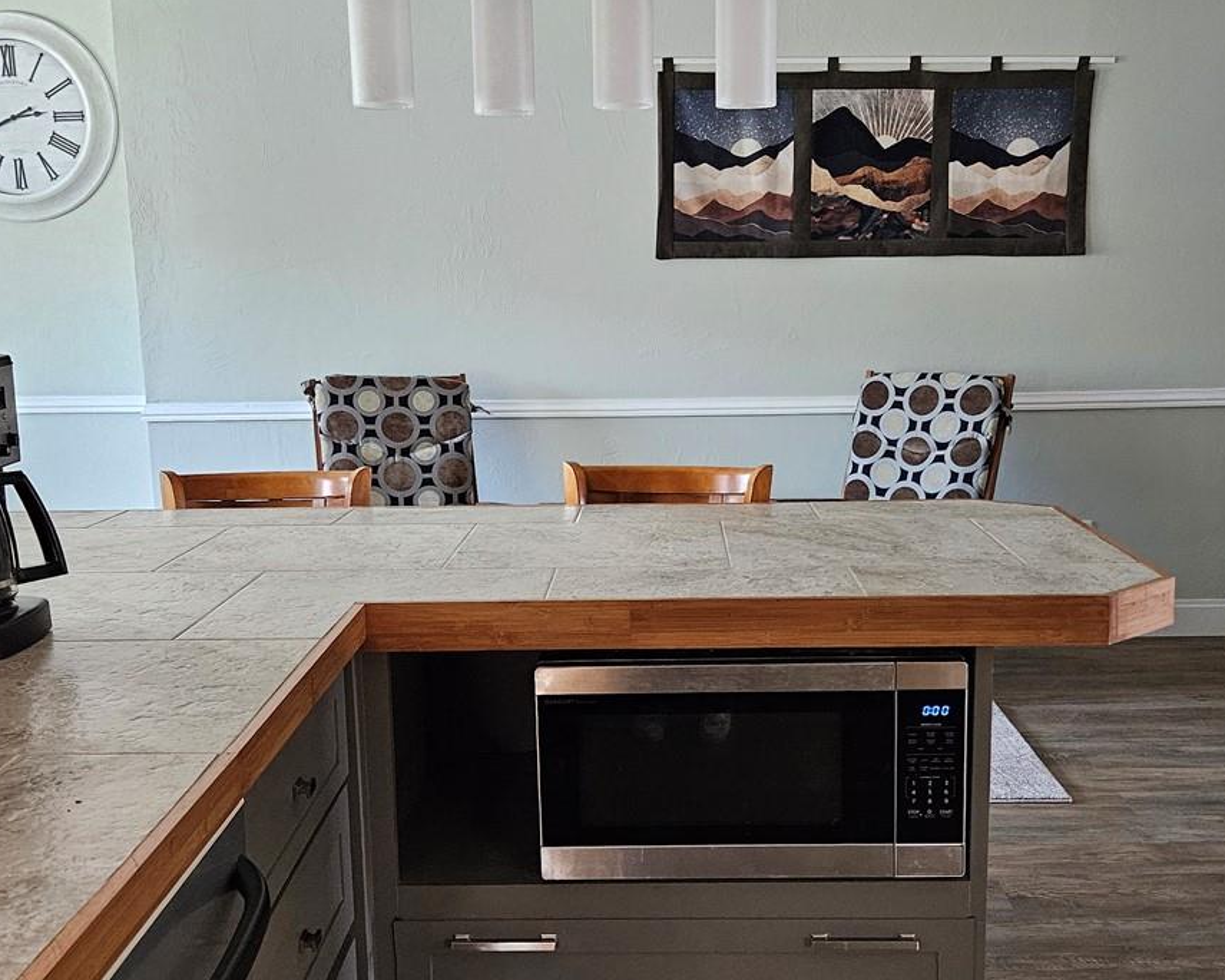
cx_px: 650
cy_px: 556
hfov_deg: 43.8
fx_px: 1523
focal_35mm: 42
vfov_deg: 35.6
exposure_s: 1/120
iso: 1000
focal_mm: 5.4
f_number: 1.8
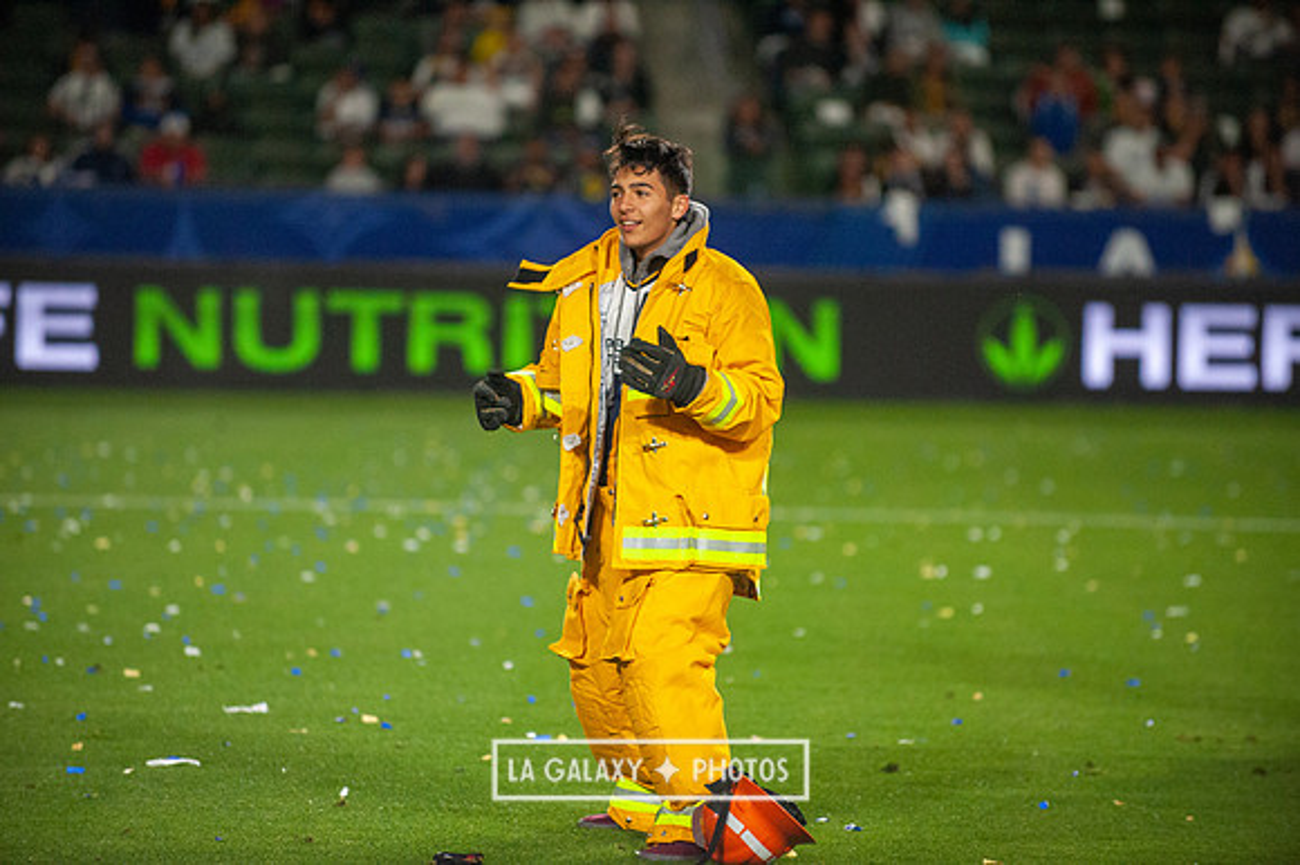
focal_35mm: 200
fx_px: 7218
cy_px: 432
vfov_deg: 6.9
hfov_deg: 10.3
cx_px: 650
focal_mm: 200
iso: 3200
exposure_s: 1/2500
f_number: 2.8
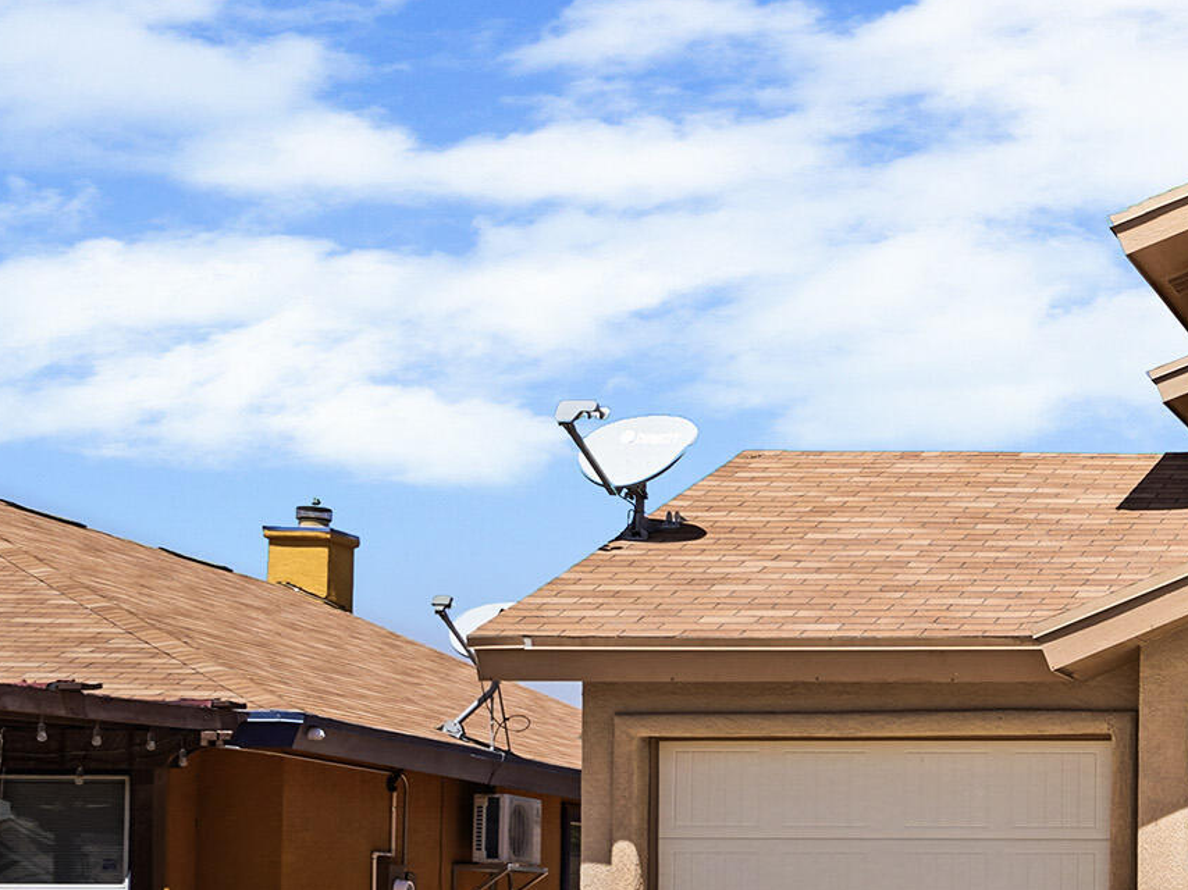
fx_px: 2608
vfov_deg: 18.7
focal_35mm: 76
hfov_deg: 21.7
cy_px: 968
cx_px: 1747
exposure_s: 1/30
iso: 100
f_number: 8
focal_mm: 25
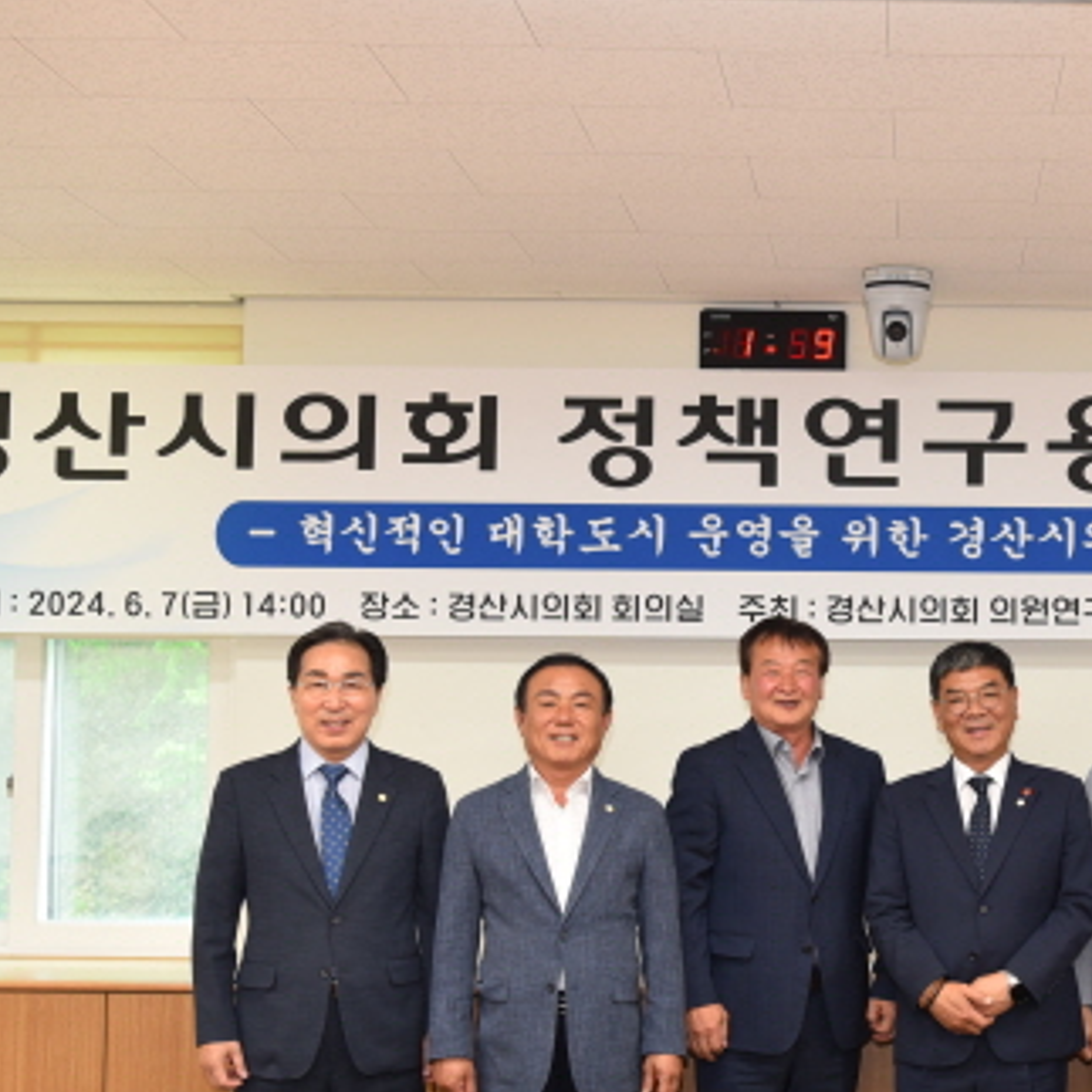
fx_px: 2106
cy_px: 700
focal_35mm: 59
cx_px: 980
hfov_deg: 28.0
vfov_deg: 28.9
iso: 800
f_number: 4.5
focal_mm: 32
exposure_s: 1/80
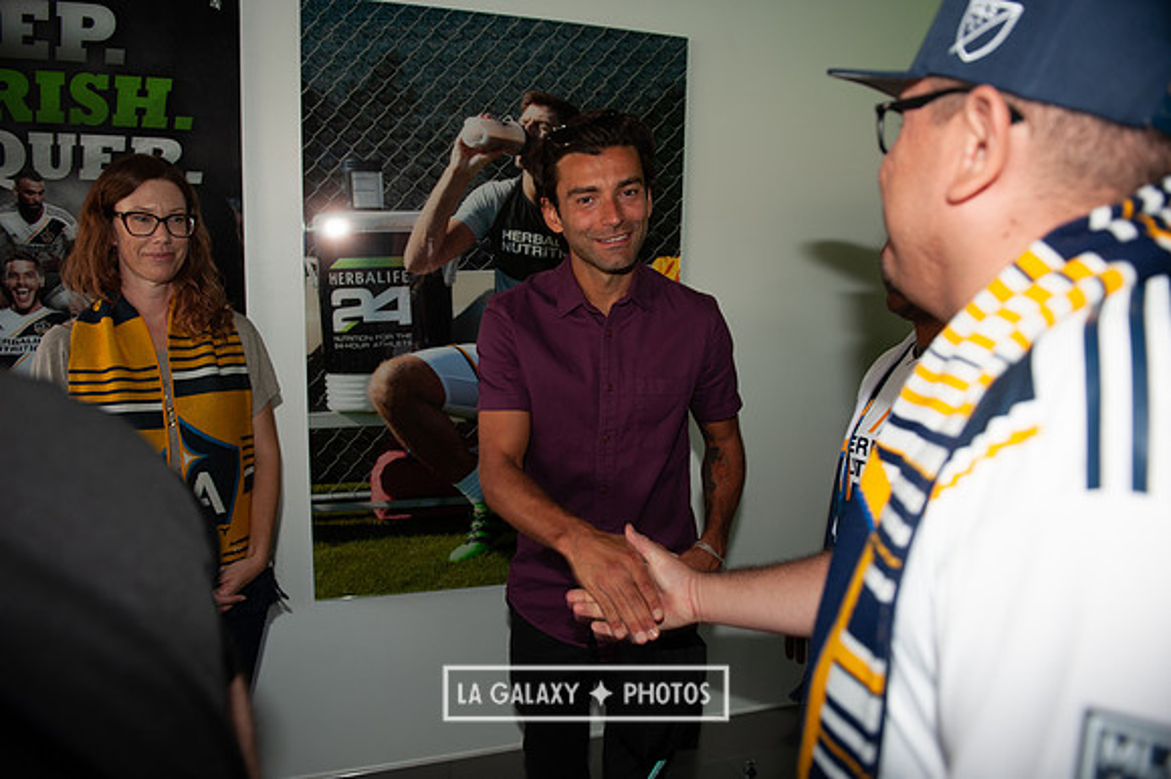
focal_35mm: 24
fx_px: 780
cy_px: 390
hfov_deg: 73.8
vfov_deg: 53.1
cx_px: 586
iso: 200
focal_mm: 24
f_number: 3.5
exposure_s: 1/60
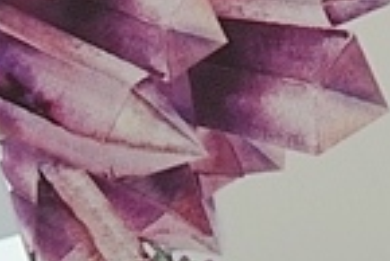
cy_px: -128
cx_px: 433
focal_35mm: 248
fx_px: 2689
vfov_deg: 5.5
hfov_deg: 8.2
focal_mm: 45
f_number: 7.1
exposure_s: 1/60
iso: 100
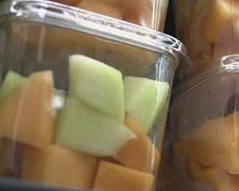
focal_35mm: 83
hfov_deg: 22.0
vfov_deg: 18.5
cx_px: 252
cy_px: 98
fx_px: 587
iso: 160
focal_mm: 31
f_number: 3.5
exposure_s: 1/50
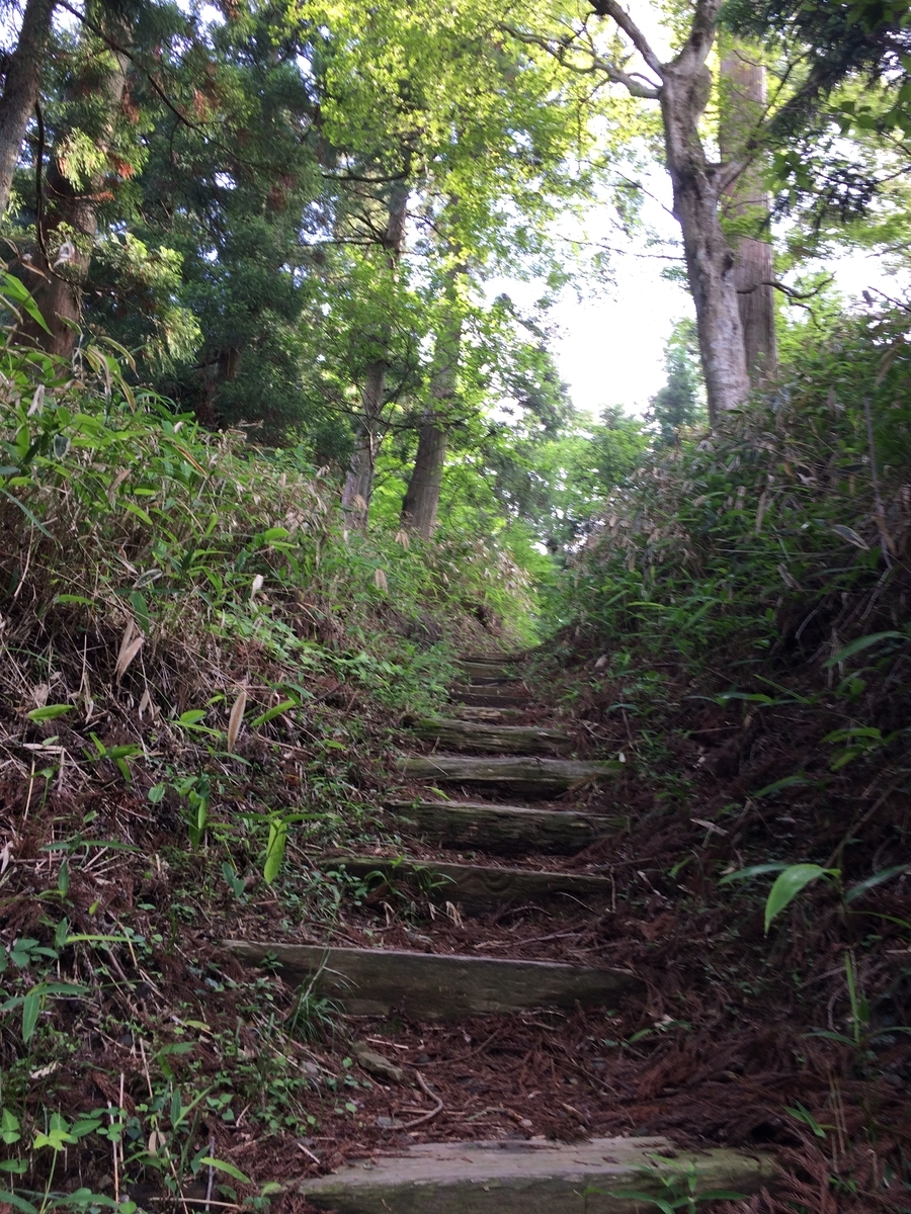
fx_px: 1018
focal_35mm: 29
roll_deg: -2.6
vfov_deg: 61.7
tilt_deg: +18.4
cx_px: 456
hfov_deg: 48.2
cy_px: 607
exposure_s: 1/30
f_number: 2.2
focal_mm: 4.15
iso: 32
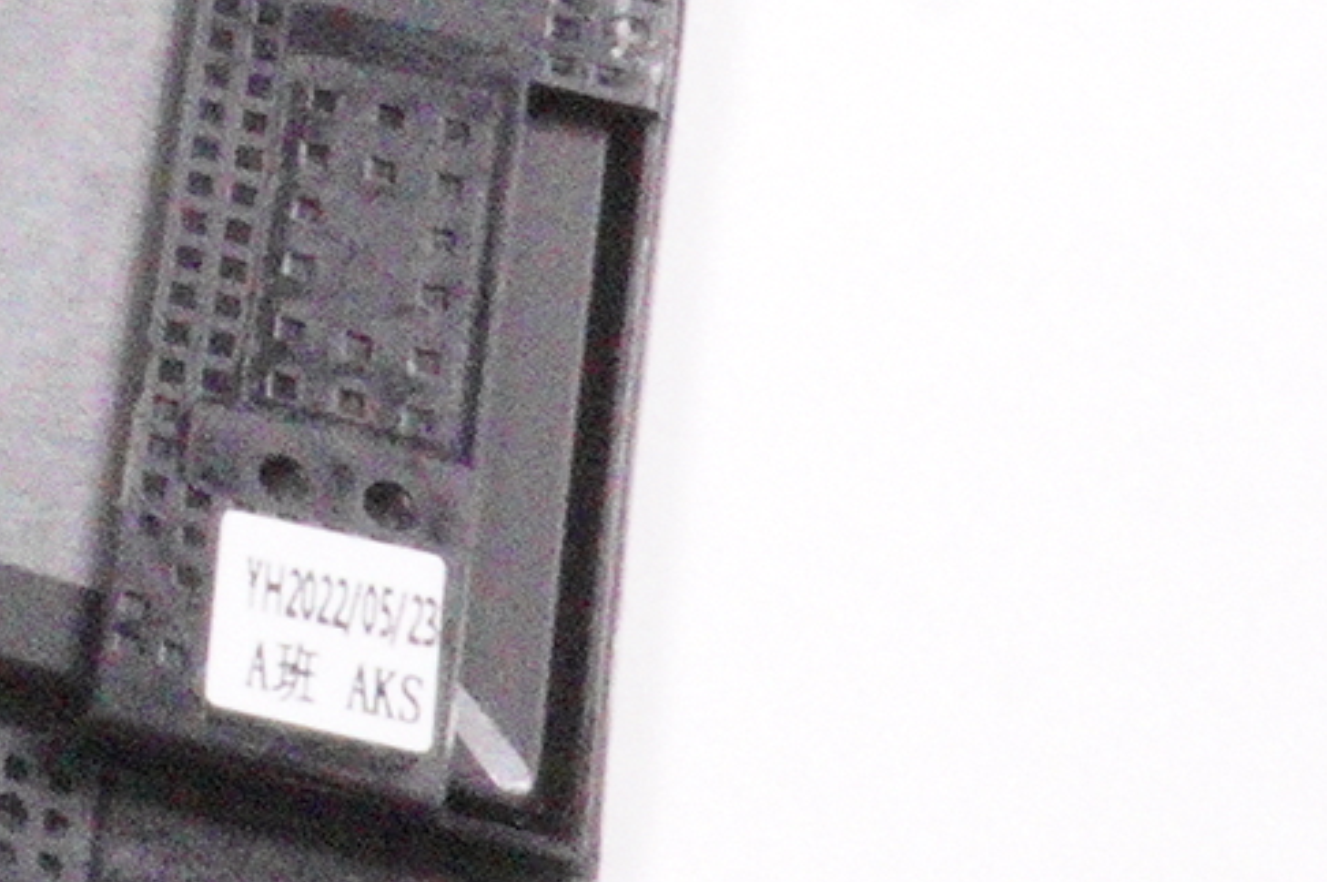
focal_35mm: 167
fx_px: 6149
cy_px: -988
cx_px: -2231
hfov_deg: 10.1
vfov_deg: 7.8
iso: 12800
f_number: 22
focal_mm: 18
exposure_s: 1/250
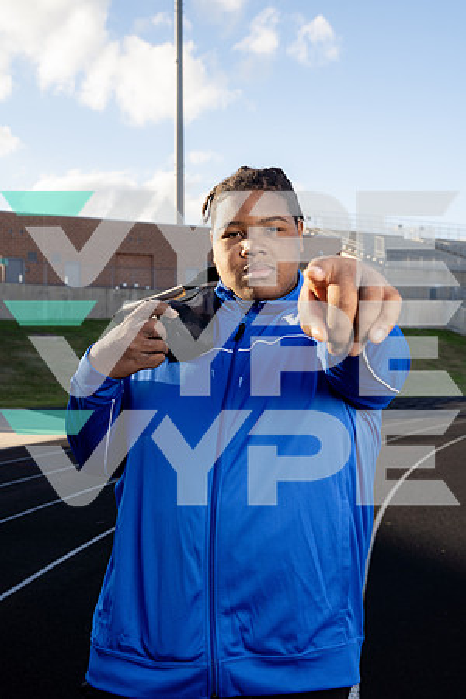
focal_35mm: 40
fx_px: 777
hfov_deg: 33.4
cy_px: 350
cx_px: 233
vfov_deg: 48.5
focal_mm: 40
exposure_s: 1/250
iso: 200
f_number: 7.1
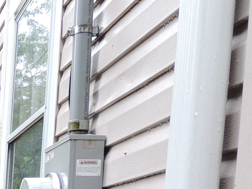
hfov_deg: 20.1
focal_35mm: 81
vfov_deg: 16.3
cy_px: 303
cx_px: -148
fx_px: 590
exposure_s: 1/30
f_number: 3
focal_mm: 4.3
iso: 160
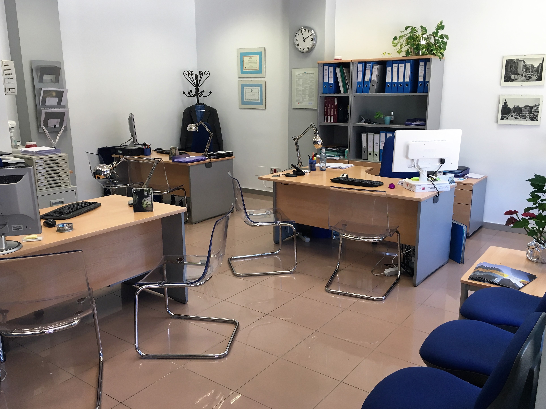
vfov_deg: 48.2
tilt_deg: -12.2
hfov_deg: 61.7
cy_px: 204
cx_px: 273
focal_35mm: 29
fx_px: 457
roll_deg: +2.8
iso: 25
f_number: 2.2
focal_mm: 4.15
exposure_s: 1/33
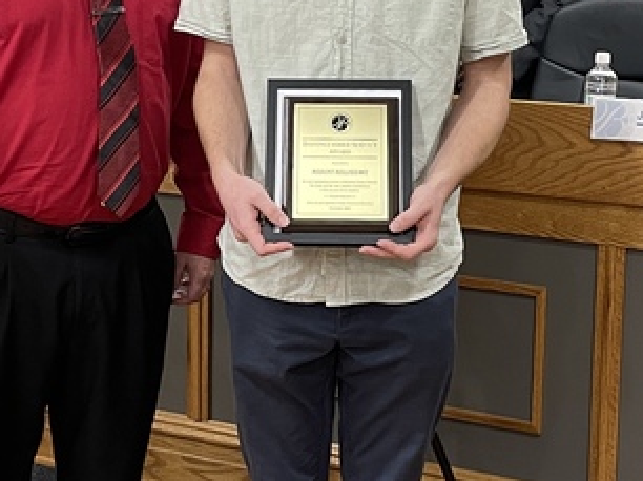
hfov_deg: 23.0
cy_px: 160
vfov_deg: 17.3
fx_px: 1578
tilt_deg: -9.7
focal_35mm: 85
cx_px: 277
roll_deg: -0.8
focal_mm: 4.2
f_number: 1.6
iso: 160
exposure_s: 1/60
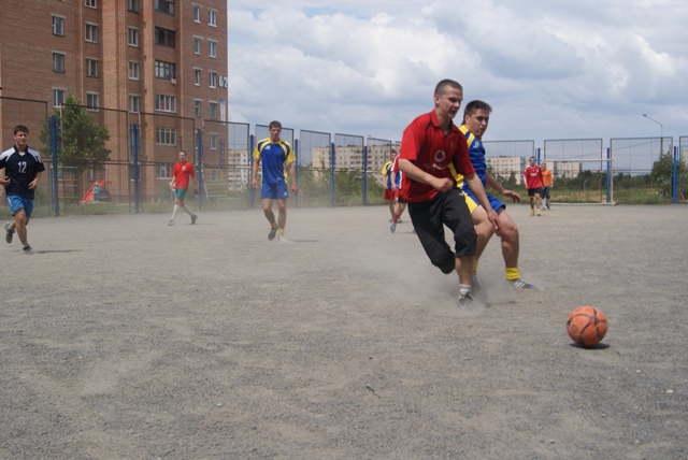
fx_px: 861
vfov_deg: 29.9
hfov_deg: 43.6
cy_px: 230
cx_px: 344
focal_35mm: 45
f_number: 9
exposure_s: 1/250
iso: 100
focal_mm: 30
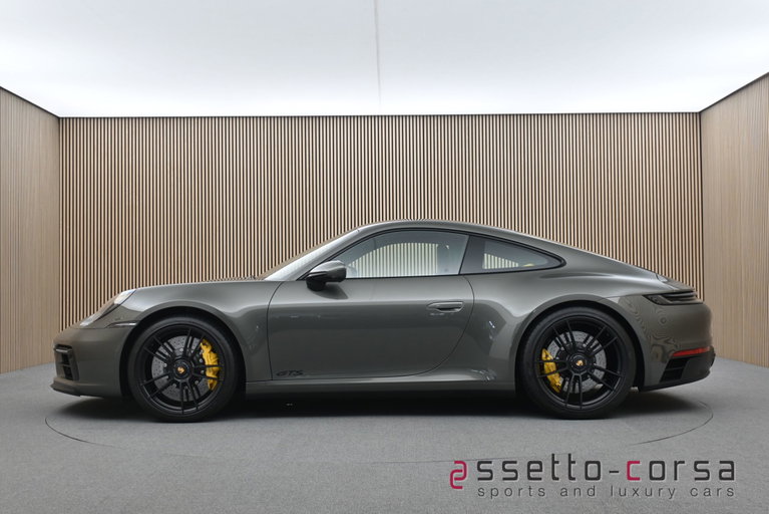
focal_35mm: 41
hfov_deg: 47.1
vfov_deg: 32.5
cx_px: 384
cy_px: 257
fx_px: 881
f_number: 4.5
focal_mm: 27.5
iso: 560
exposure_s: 1/40
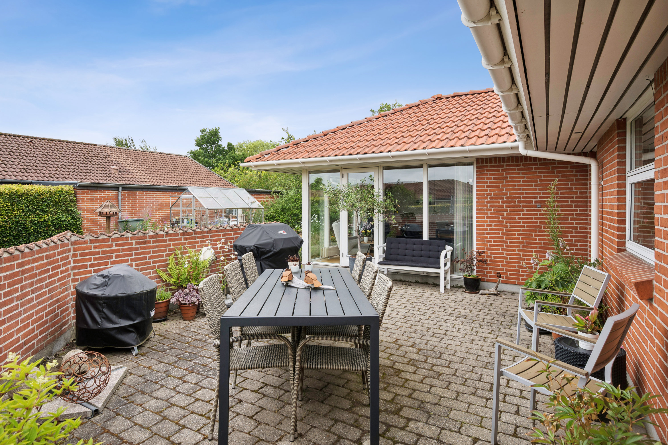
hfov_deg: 86.9
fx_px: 353
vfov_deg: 64.6
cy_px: 222
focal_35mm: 19
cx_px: 334
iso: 125
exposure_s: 1/250
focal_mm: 19
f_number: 6.3
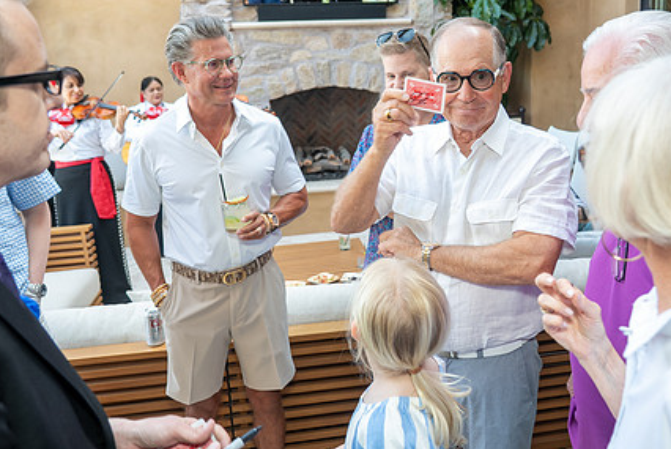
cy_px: 177
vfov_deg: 38.8
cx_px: 378
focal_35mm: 34
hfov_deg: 55.6
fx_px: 634
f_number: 4
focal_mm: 25
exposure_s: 1/200
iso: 400
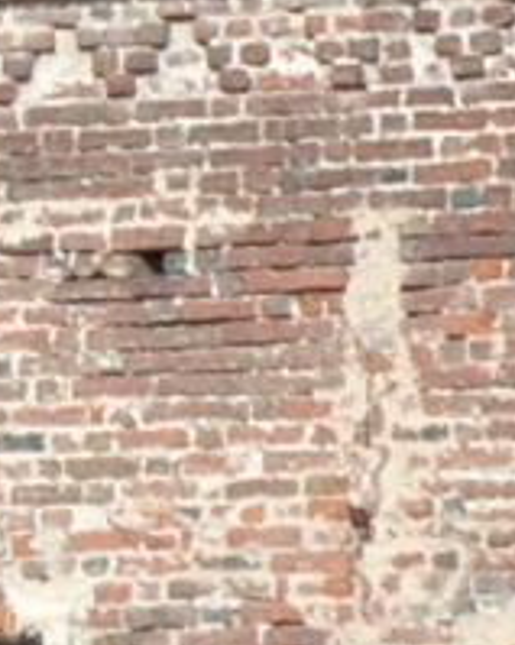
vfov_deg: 2.4
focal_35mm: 791
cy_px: -554
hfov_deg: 1.9
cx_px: -2018
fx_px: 15082
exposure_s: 1/400
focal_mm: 50
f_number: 10
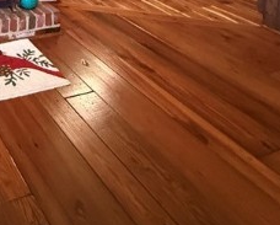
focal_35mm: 46
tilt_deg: -5.5
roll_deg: -0.5
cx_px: -26
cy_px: -103
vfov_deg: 25.5
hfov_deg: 34.8
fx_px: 382
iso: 1000
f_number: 2.2
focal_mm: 2.22
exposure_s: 1/40
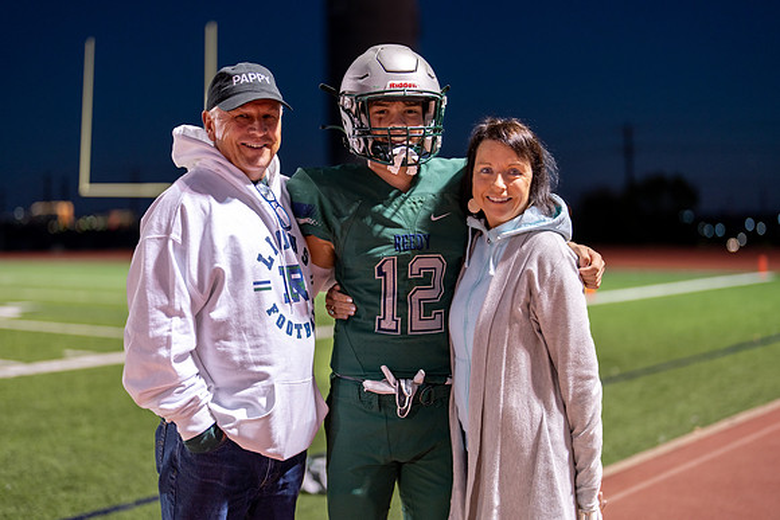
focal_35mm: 51
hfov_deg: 39.2
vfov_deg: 26.7
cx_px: 390
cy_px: 260
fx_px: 1094
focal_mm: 50
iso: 640
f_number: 1.2
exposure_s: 1/320
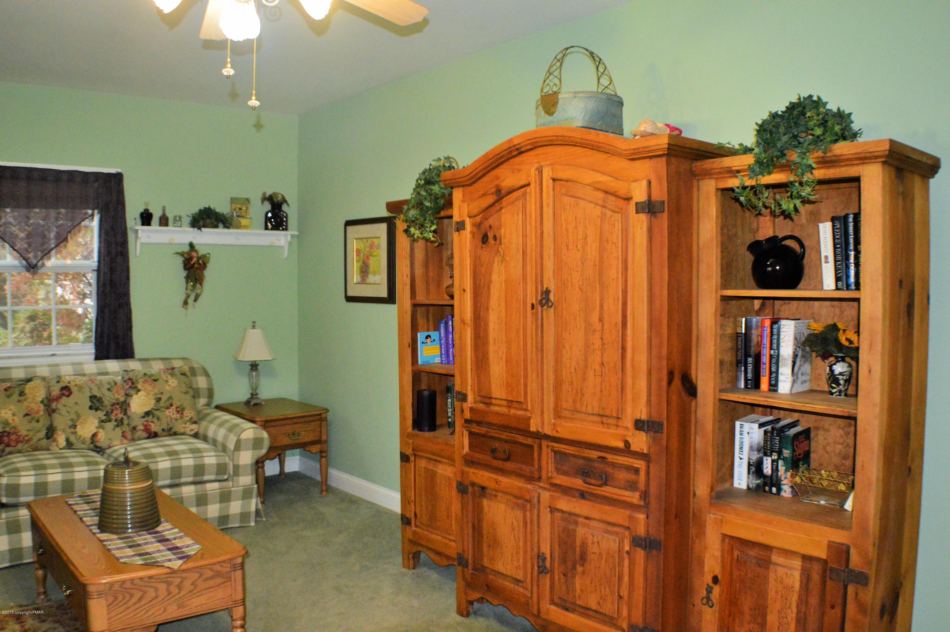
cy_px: 316
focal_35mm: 39
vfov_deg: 34.1
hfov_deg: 49.6
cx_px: 475
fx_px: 1028
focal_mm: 26
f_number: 4.2
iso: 3200
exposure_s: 1/60
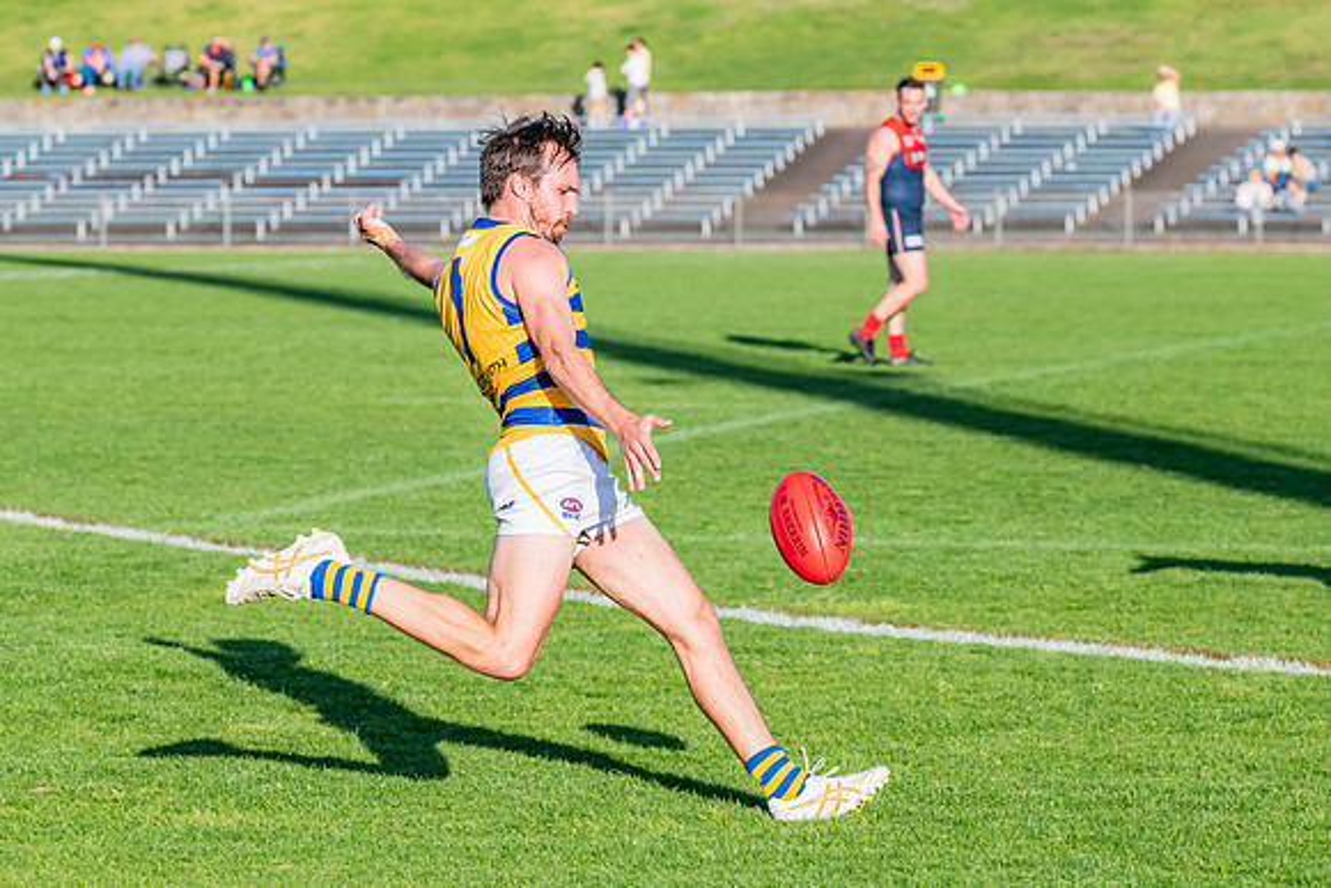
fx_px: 6796
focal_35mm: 184
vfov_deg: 7.5
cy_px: 411
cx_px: 715
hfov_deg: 11.2
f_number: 8
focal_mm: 170
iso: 800
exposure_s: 1/1600
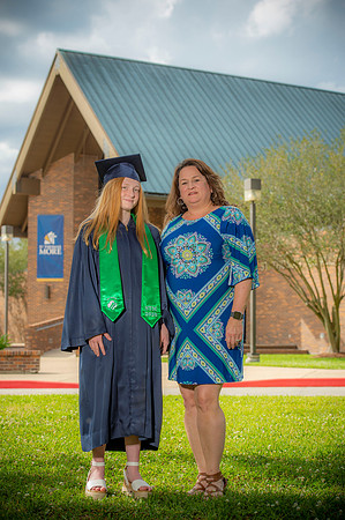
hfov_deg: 18.1
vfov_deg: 27.0
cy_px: 260
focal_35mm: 75
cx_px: 172
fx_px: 1081
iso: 80
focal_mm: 75
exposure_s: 1/250
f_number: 5.6
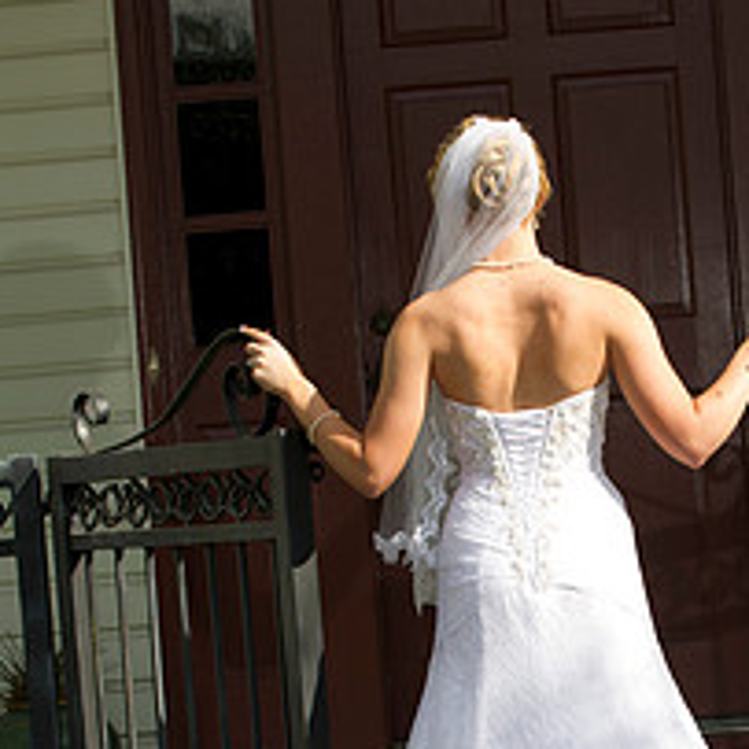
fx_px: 4137
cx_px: 537
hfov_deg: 10.3
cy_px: 679
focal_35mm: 169
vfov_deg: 10.3
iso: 250
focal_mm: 90
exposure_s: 1/250
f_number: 8
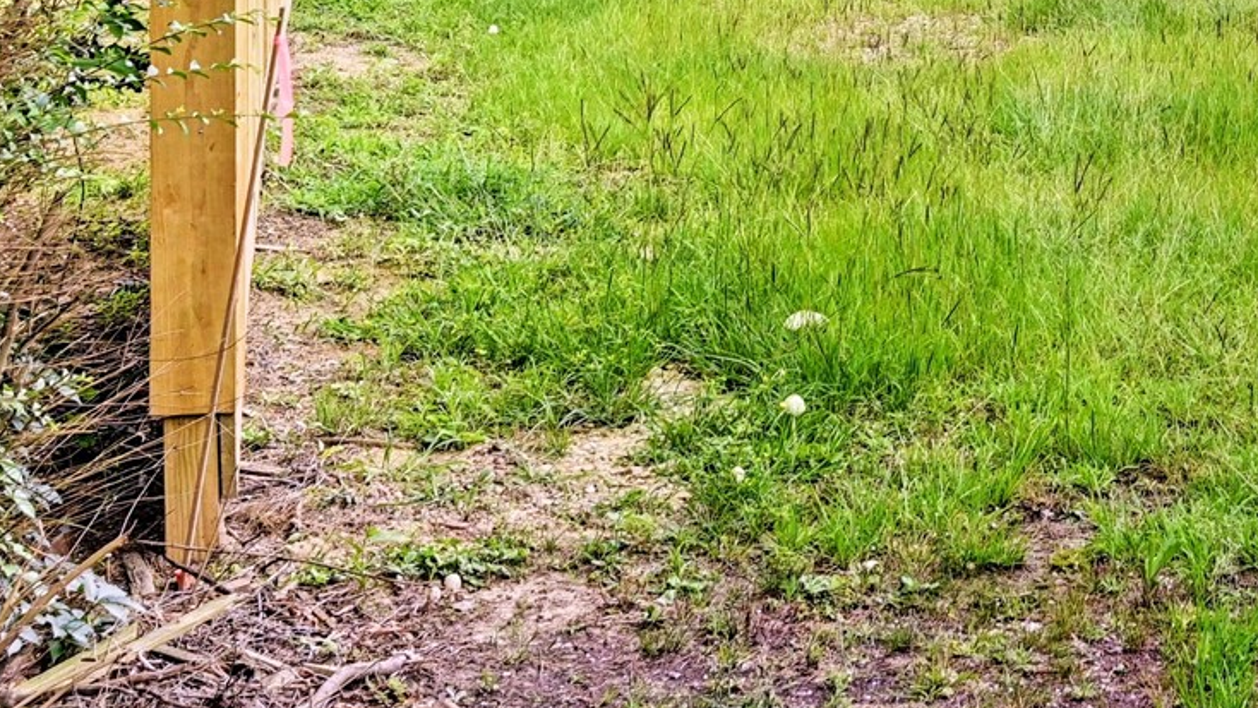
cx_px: 1385
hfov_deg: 21.7
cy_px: -279
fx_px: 3102
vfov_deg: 12.5
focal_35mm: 93
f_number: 8
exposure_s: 1/320
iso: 400
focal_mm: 30
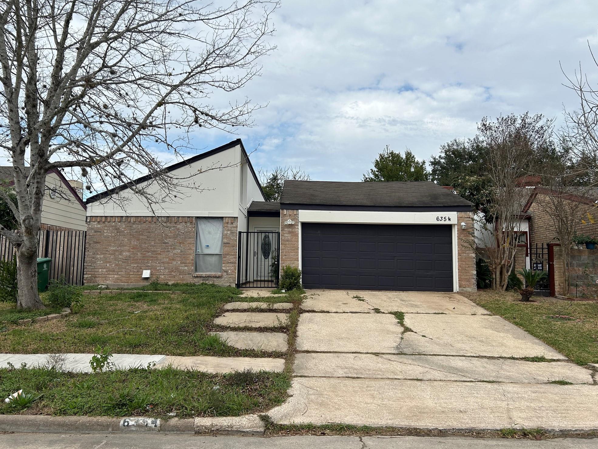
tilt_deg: +6.2
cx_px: 296
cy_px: 217
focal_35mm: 27
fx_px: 466
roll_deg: -0.3
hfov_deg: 65.3
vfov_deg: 51.3
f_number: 1.5
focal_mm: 5.7
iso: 50
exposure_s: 1/4115
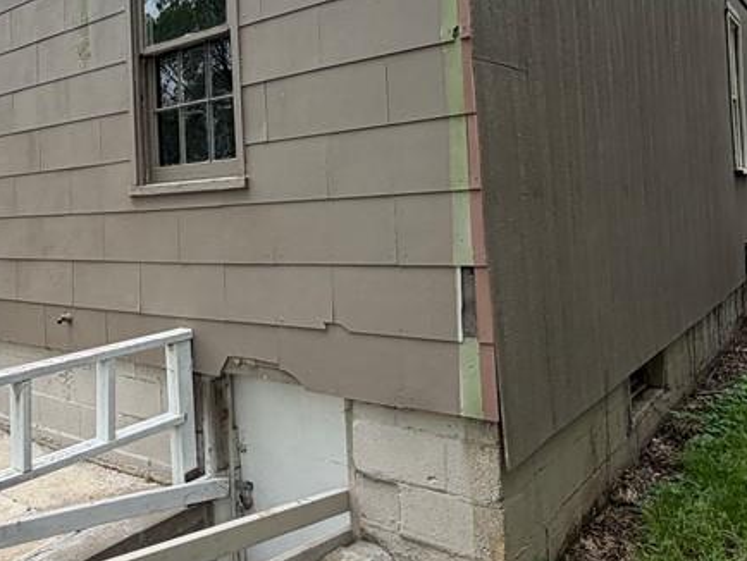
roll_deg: +4.2
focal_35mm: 33
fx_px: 713
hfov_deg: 54.3
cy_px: 191
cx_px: 256
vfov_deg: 42.5
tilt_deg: +3.9
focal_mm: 2.22
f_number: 2.2
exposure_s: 1/502
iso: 40
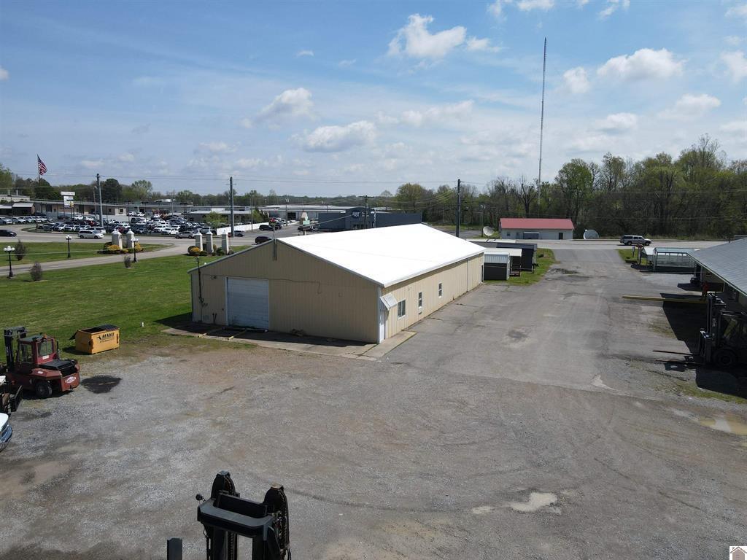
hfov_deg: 71.6
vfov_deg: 56.8
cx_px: 374
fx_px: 518
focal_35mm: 24
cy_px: 280
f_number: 2.8
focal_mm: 4.5
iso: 100
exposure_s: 1/1000
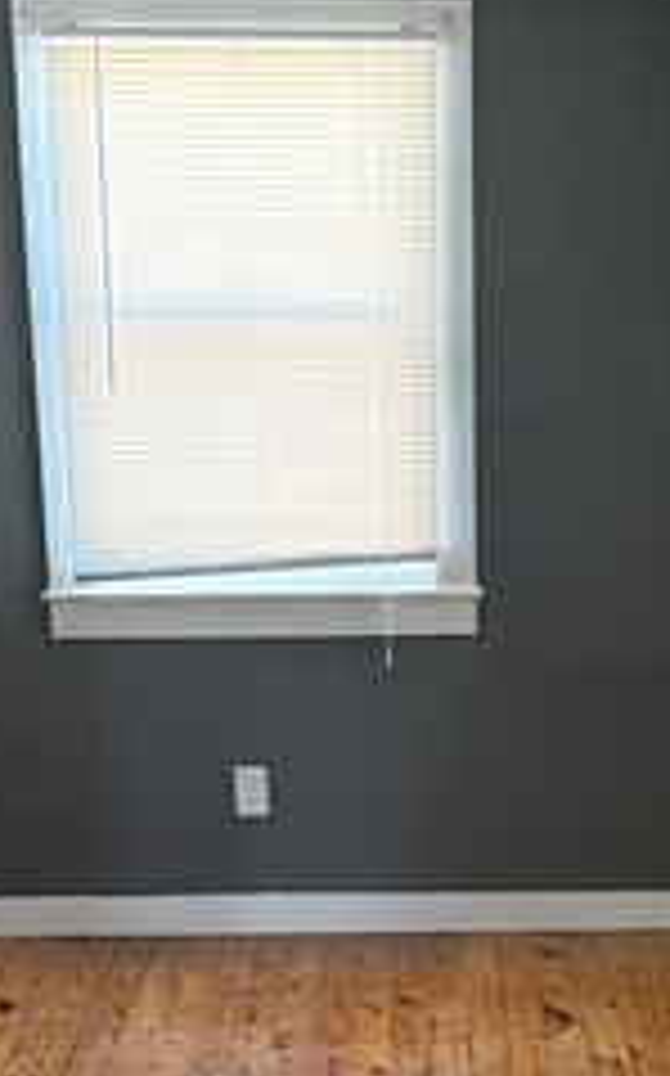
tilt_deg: -13.5
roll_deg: +0.7
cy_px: 853
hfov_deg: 18.2
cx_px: 517
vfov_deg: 28.4
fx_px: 2078
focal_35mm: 71
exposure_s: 1/60
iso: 640
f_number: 1.78
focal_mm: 6.76
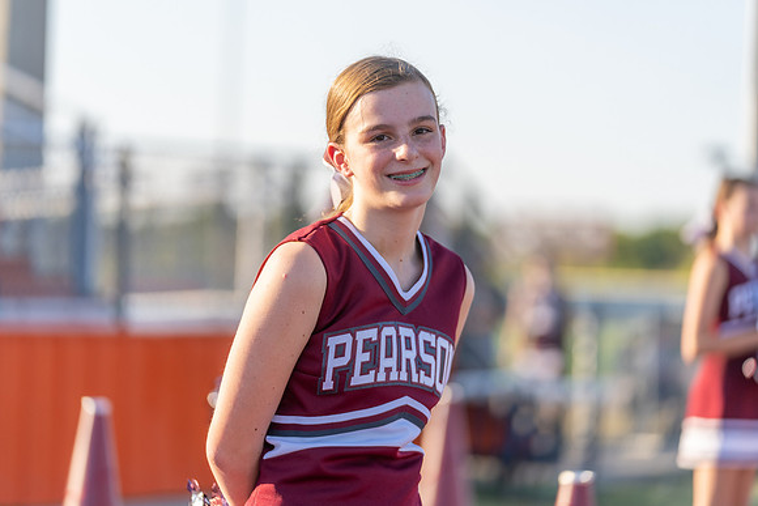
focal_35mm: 146
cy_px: 253
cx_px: 379
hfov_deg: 14.1
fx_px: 3075
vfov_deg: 9.4
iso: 100
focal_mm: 146
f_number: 2.8
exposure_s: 1/1000
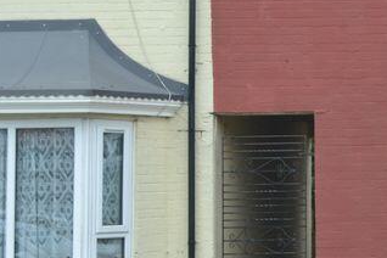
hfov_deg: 16.0
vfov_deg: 11.8
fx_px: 1247
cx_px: 595
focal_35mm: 116
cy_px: 70
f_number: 5.6
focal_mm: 24
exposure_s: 1/125
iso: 180
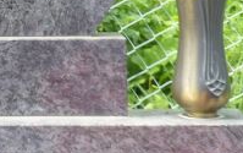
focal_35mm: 217
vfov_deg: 5.9
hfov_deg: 9.2
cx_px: -183
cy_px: -180
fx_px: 1439
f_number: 4.4
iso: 160
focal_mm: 9
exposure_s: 1/250
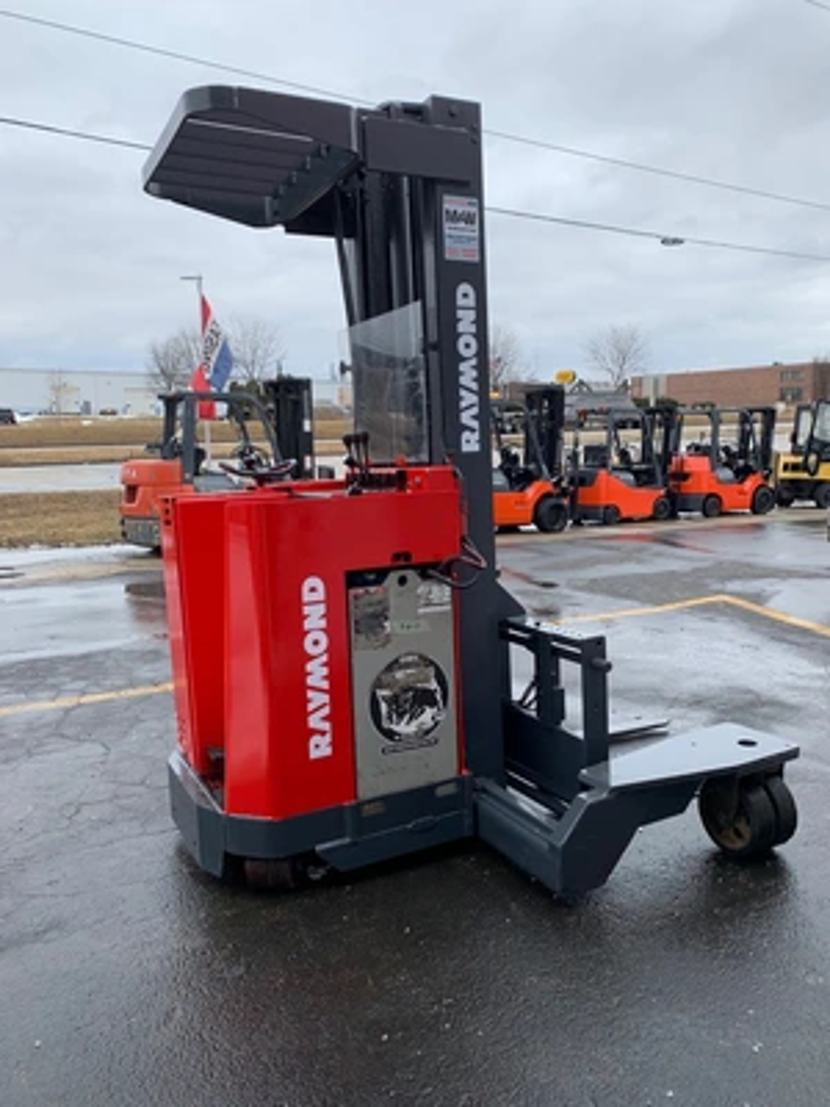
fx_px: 831
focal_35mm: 26
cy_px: 554
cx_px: 415
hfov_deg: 53.1
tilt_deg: -8.0
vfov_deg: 67.3
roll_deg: -0.3
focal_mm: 4.25
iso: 25
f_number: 1.8
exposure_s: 1/919
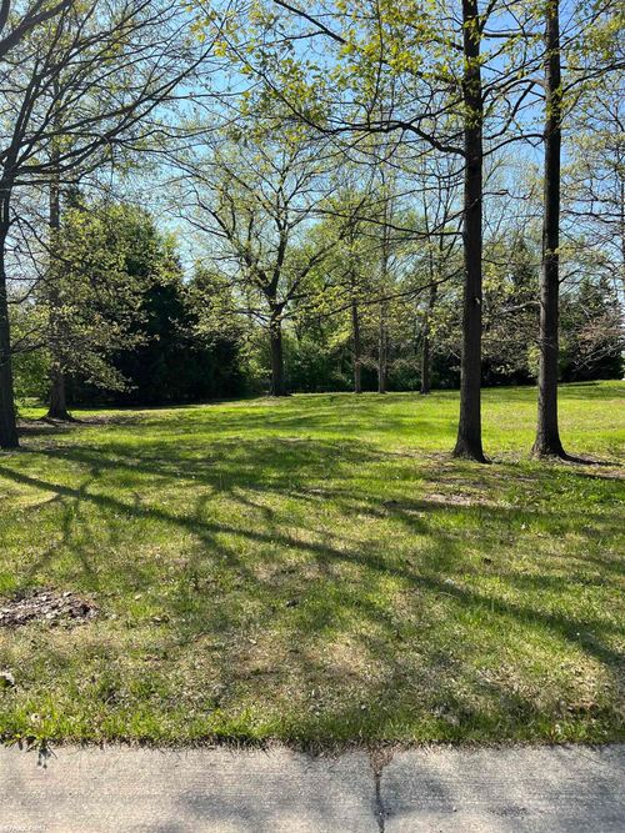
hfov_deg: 53.0
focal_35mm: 26
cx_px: 312
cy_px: 416
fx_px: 626
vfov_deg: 67.3
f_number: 1.5
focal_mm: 5.7
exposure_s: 1/2353
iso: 50
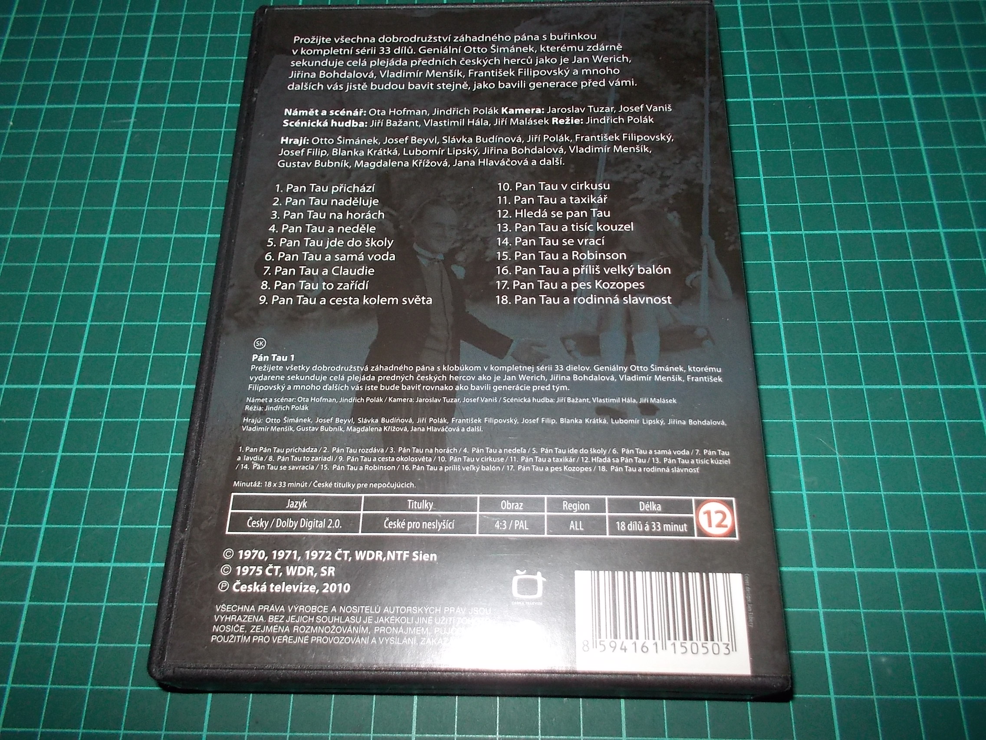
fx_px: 826
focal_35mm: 29
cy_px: 370
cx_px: 493
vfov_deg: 48.2
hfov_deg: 61.7
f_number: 3.3
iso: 200
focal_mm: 4.1
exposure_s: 1/30
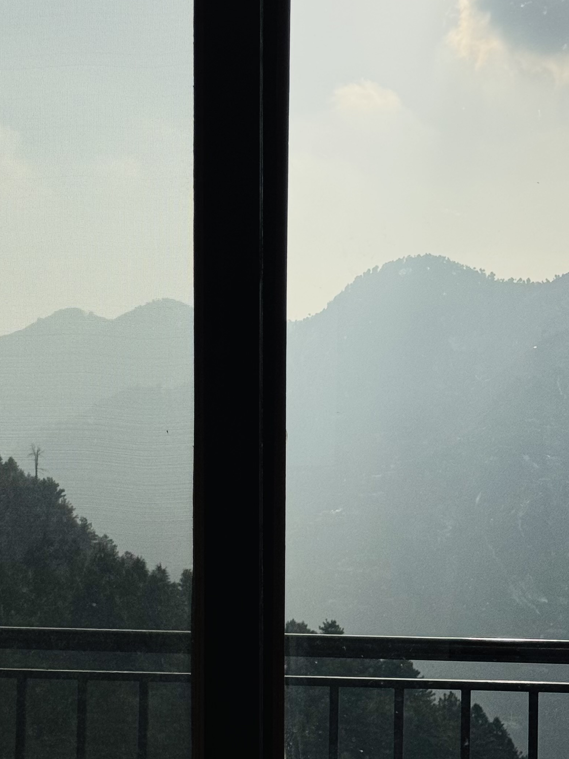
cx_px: 116
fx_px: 2038
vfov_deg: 21.0
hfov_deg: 15.8
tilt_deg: -3.2
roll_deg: -0.3
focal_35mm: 93
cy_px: 480
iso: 50
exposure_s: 1/28571
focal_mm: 6.76
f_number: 1.78
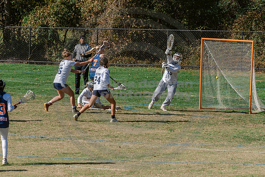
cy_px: 73
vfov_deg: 5.7
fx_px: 1764
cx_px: 155
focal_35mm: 240
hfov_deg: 8.6
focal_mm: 130
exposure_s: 1/800
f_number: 7.1
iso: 250
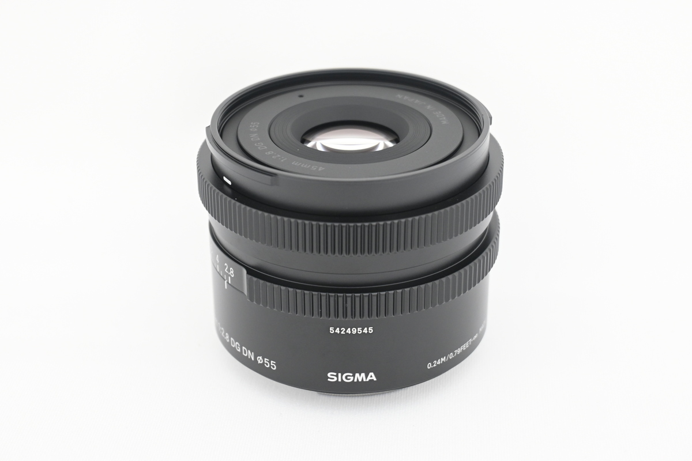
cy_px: 230
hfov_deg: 31.2
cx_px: 346
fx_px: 1240
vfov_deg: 21.1
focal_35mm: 64
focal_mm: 43
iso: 1000
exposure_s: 1/20
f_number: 6
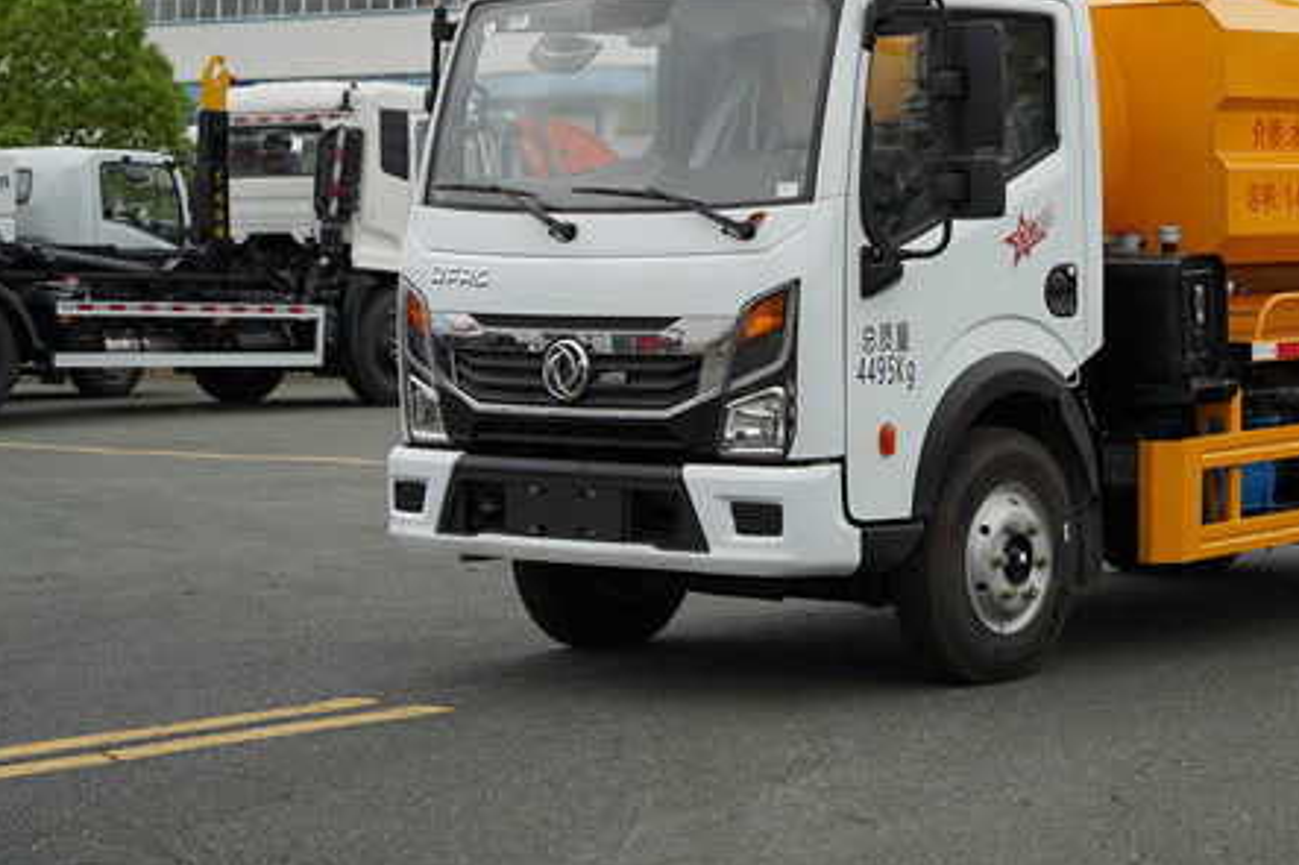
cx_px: 971
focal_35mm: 83
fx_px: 2994
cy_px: 157
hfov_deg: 24.2
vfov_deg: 16.3
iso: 100
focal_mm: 46
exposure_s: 1/400
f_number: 3.5
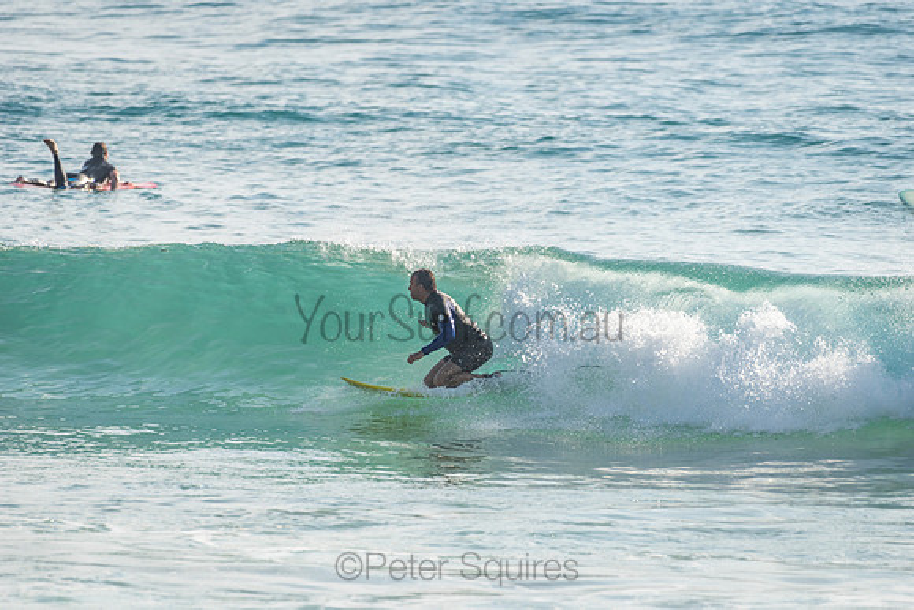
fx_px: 12697
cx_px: 457
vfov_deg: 2.8
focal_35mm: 500
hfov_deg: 4.1
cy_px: 305
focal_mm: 500
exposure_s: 1/2000
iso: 180
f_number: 5.6
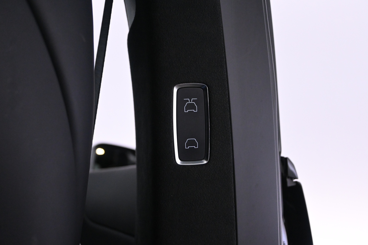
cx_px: 184
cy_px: 122
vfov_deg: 29.9
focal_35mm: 45
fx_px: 460
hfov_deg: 43.6
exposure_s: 1/60
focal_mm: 30
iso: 3200
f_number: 4.8
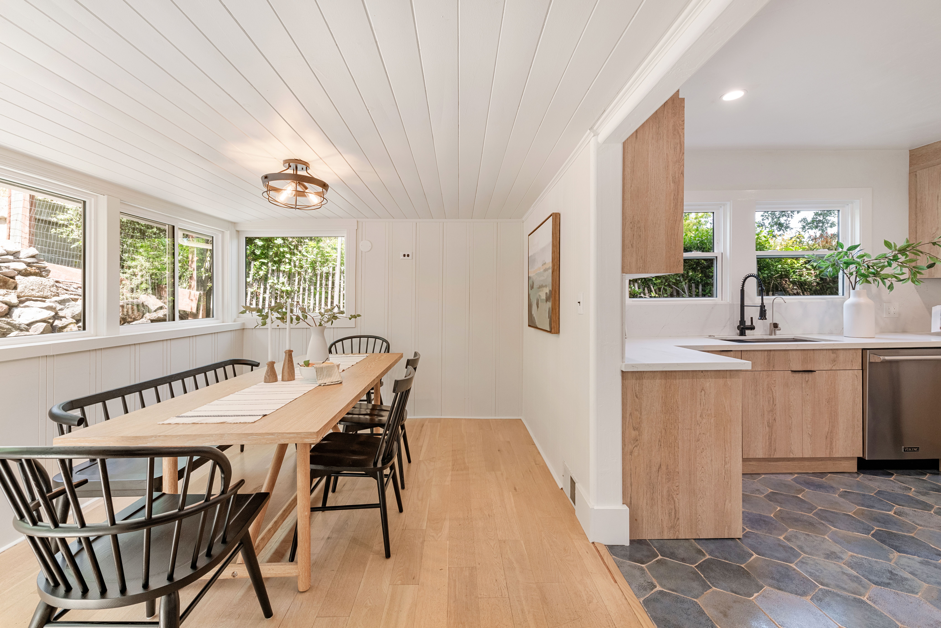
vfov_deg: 81.2
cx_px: 470
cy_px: 314
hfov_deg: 104.3
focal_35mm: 14
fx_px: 366
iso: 500
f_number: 10
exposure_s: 1/25
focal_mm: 14
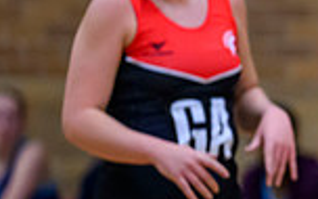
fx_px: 8207
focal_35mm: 947
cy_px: 187
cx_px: 515
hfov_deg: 2.2
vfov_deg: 1.4
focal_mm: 200
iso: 5000
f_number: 2.8
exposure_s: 1/1000
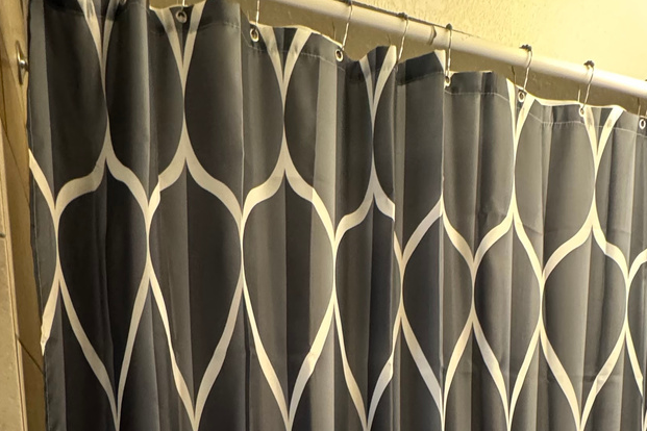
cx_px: 349
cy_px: 631
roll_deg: -1.9
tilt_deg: -15.2
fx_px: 647
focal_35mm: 36
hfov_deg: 53.1
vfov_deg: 27.1
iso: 500
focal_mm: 2.22
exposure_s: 1/60
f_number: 2.2
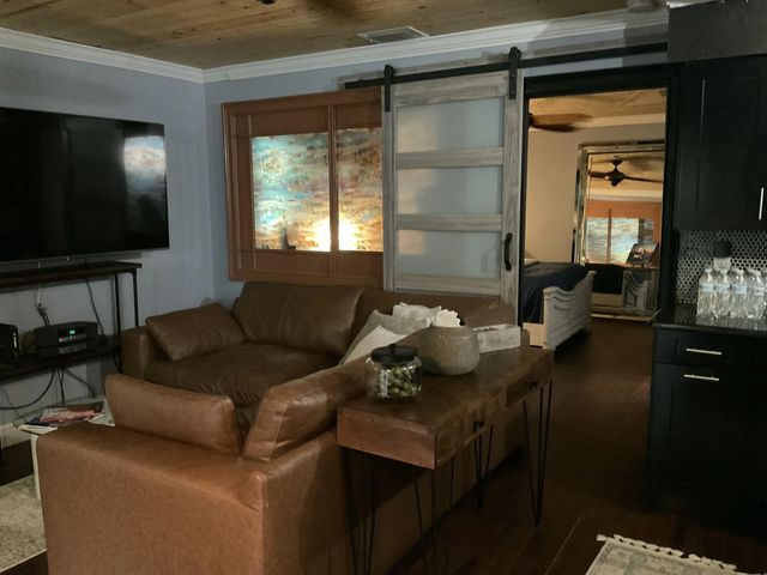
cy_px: 288
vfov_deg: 48.2
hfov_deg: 61.7
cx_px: 384
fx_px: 643
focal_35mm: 29
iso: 500
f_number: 1.8
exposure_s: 1/20
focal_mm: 3
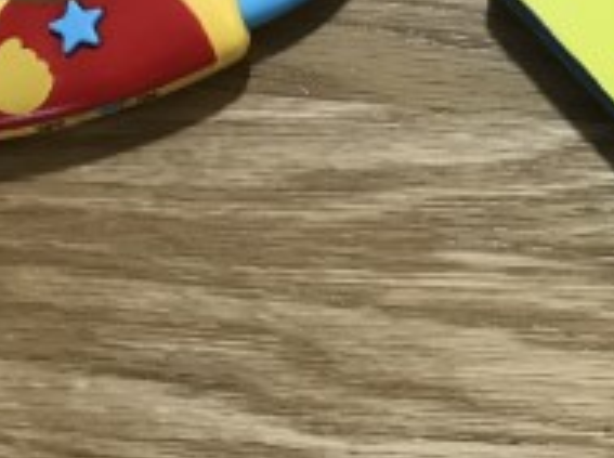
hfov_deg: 20.5
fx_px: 1682
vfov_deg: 14.1
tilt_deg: -64.9
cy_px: -318
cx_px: 481
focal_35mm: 95
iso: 40
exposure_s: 1/15
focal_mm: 3.99
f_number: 1.8
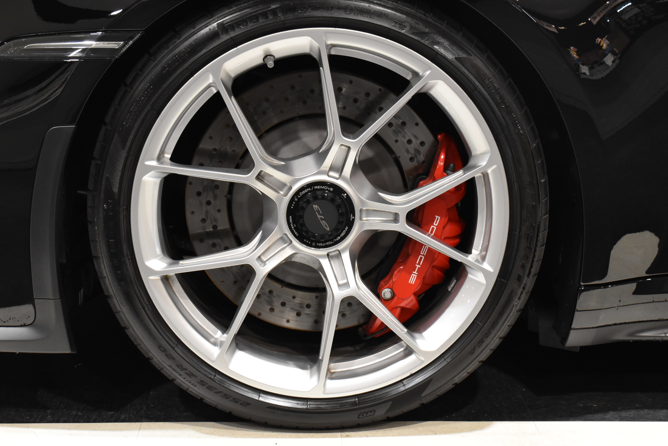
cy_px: 223
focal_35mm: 60
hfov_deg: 33.4
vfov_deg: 22.6
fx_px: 1113
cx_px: 334
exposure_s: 1/60
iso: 2500
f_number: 8
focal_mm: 40
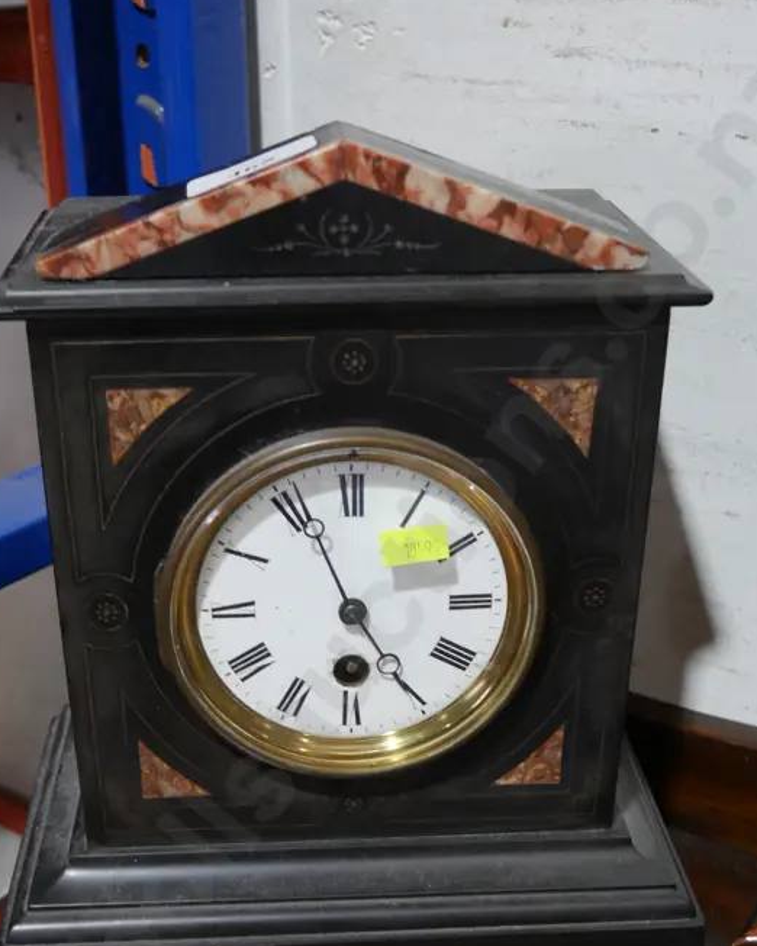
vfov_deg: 39.6
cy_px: 665
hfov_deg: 32.7
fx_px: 1288
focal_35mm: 46
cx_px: 350
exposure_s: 1/60
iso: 400
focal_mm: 15
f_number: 3.6
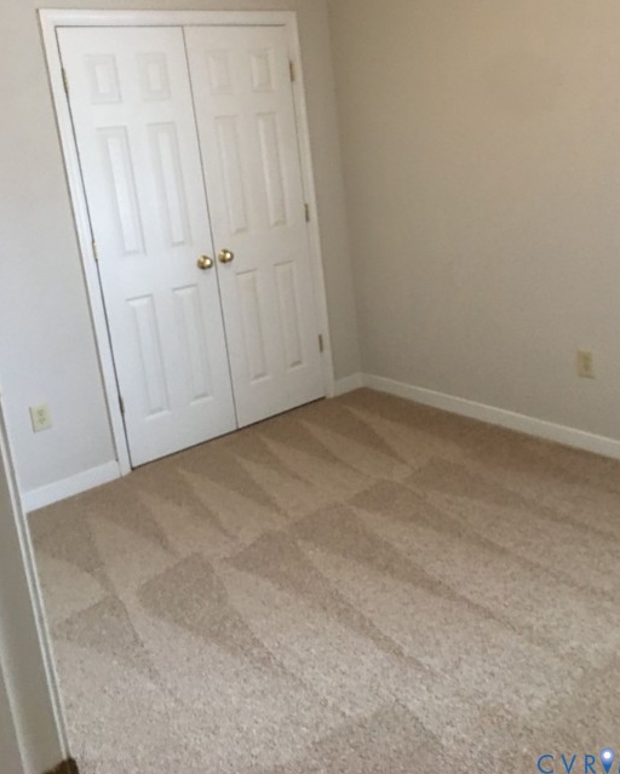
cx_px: 328
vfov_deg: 52.5
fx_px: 779
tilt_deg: -10.1
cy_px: 317
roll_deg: +6.2
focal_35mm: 34
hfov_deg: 43.4
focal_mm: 4.15
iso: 50
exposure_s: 1/4
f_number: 2.2
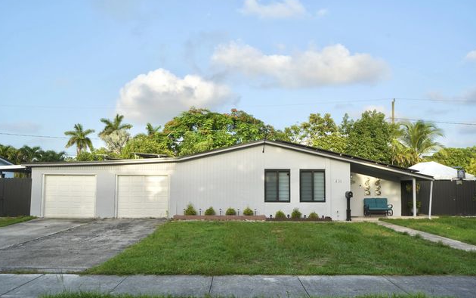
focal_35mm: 29
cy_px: 157
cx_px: 237
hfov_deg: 64.6
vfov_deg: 43.2
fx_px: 376
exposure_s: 1/80
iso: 100
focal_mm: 28
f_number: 10
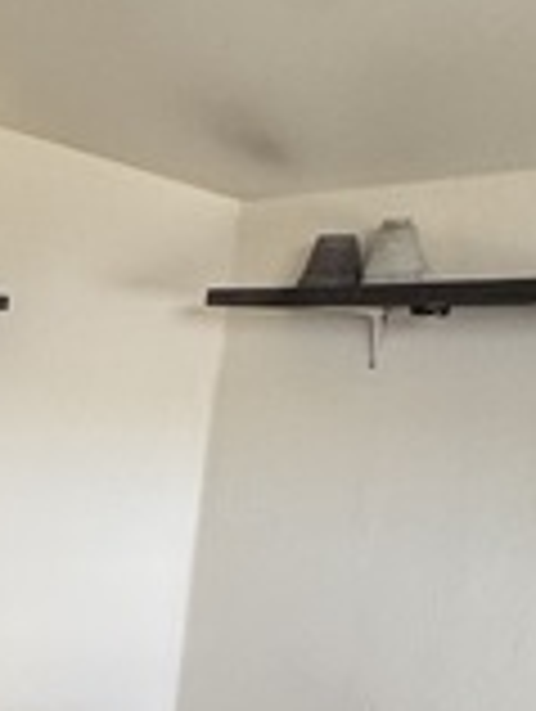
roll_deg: -0.1
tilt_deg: -14.2
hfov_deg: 20.2
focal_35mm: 59
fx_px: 1215
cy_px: 610
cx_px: -338
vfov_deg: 31.4
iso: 200
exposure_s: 1/99
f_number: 2.2
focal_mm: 2.22
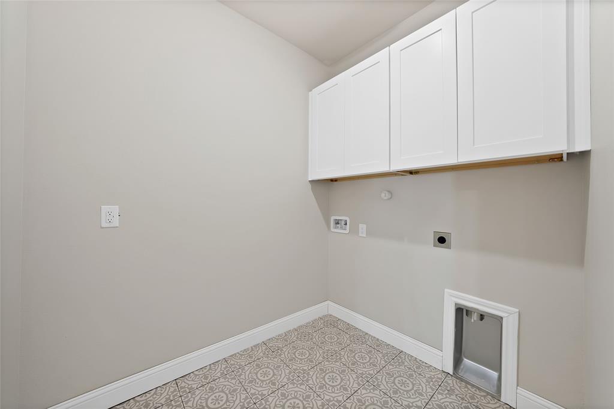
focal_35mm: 12
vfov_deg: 90.0
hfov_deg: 112.6
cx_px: 307
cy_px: 204
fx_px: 205
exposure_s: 1/4
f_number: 9
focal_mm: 12
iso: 640
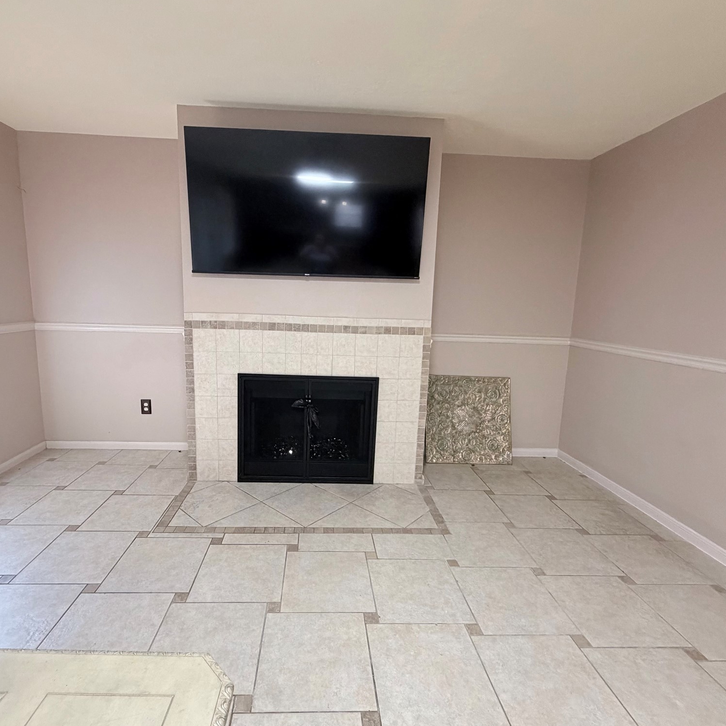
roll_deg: -1.4
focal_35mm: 17
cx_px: 334
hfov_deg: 83.8
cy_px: 362
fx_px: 403
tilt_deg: -8.9
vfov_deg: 84.0
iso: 400
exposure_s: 1/60
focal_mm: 2.22
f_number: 2.2
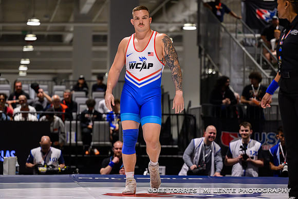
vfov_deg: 10.9
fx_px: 1042
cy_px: 105
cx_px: 152
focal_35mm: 126
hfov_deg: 16.3
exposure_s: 1/800
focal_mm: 110
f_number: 2.8
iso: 7200
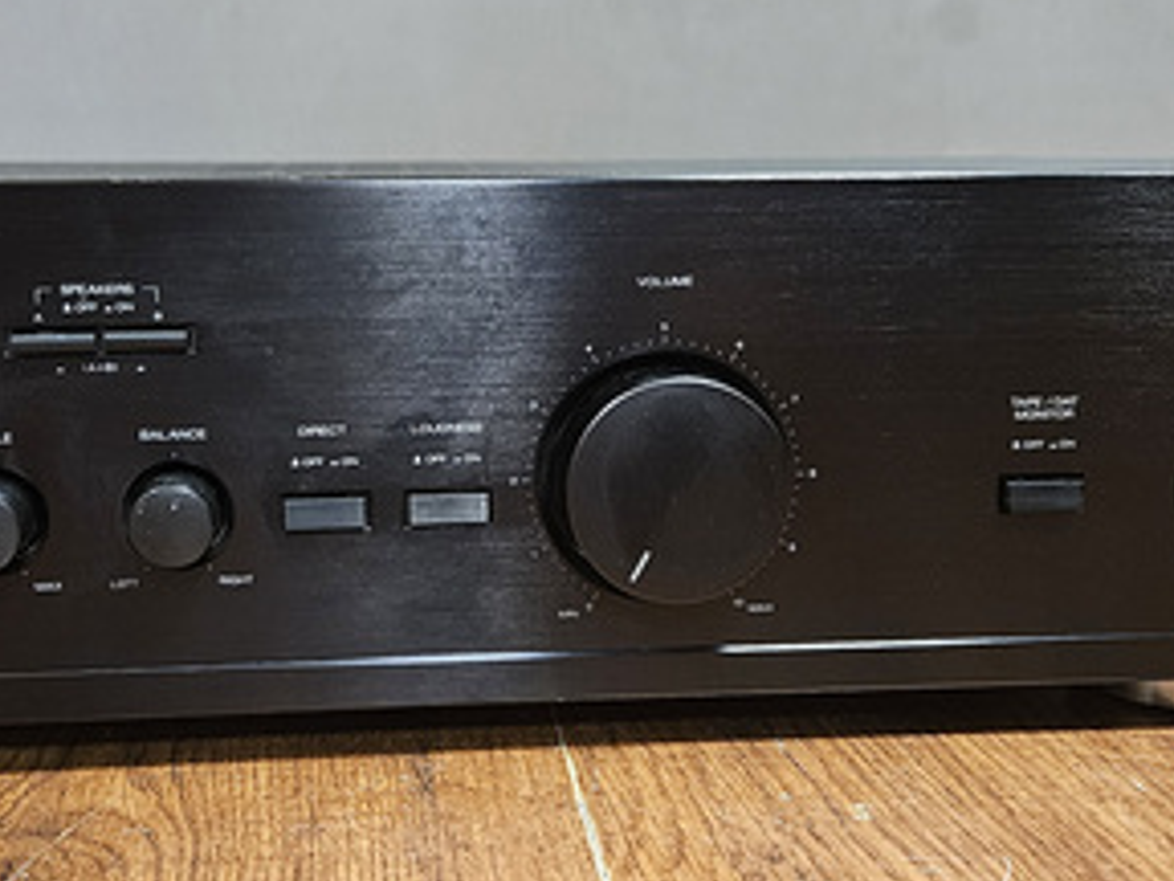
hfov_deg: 39.6
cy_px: 404
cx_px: 534
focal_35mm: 48
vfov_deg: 30.3
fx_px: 1628
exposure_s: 1/33.3
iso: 640
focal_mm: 5.4
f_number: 1.8
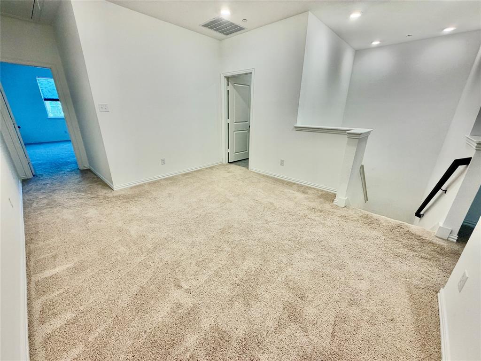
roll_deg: -0.6
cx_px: 240
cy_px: 180
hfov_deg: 102.1
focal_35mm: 14
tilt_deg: -19.9
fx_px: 195
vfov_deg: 85.7
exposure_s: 1/120
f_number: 2.2
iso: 200
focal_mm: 2.22
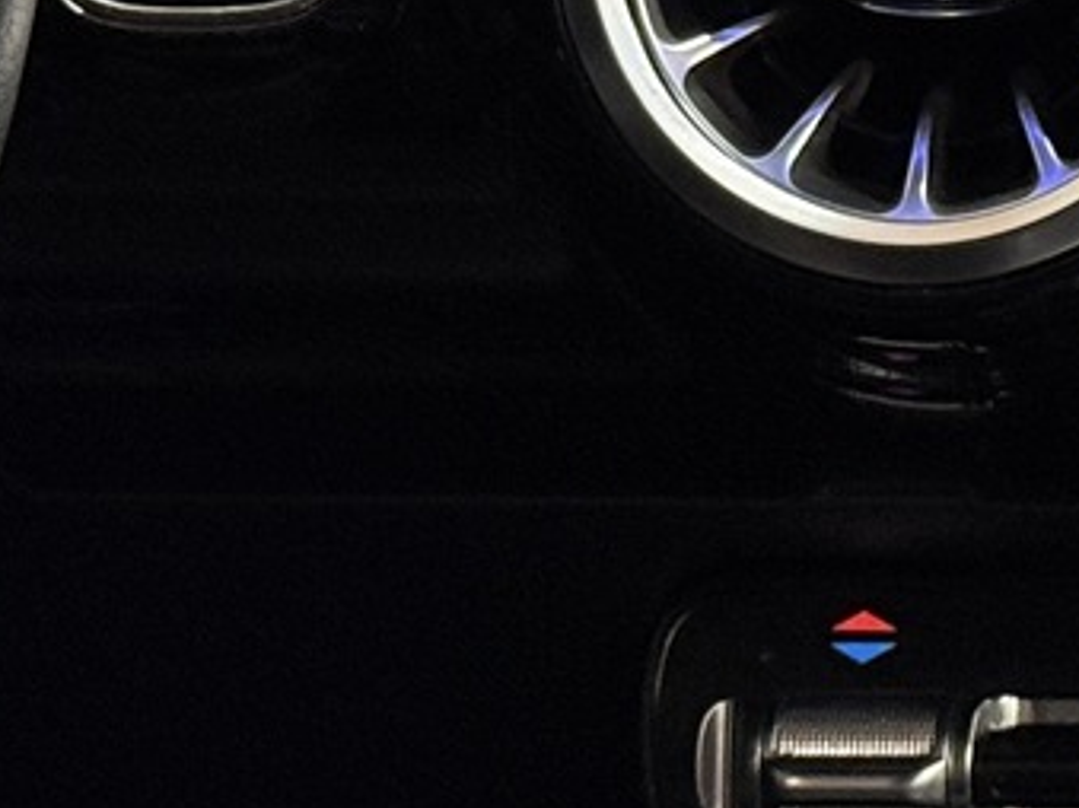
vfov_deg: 7.2
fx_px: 6357
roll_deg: +0.1
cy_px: -232
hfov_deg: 9.4
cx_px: 1687
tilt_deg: -16.3
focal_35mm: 204
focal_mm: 6.76
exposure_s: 1/40
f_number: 1.78
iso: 400
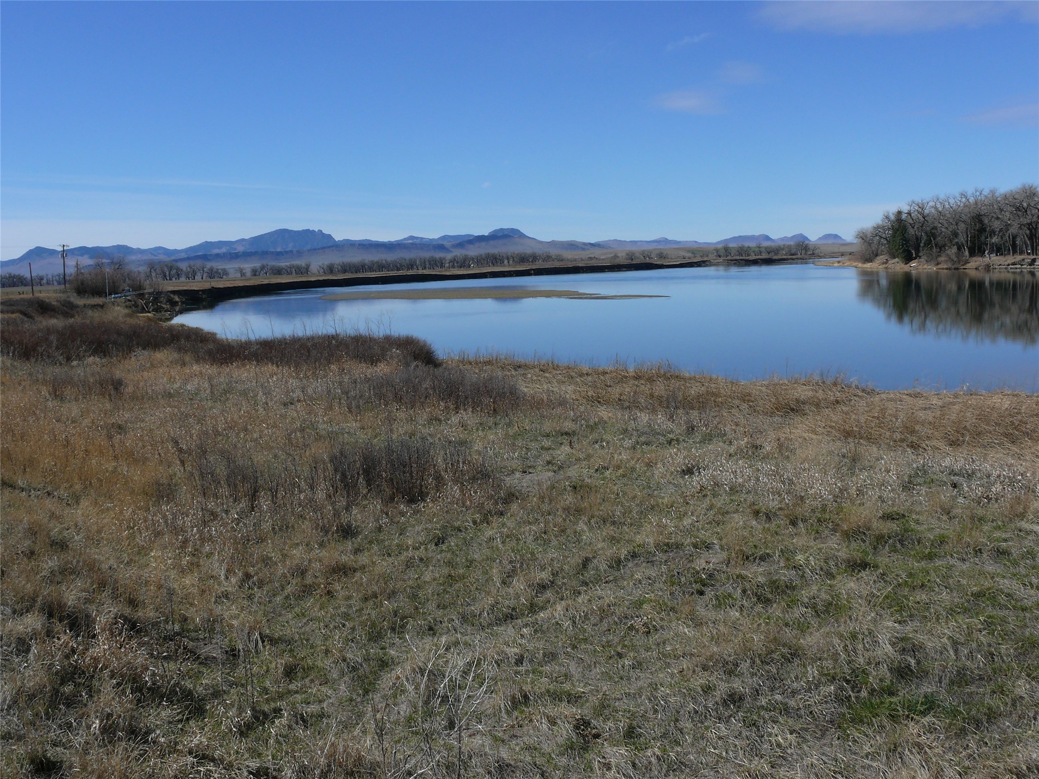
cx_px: 520
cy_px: 390
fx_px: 1201
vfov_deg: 36.0
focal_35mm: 40
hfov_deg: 46.8
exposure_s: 1/400
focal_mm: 8.4
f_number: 8
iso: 100
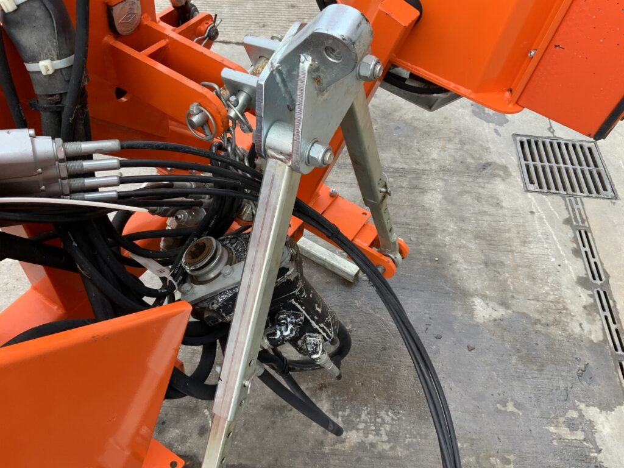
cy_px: 234
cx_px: 312
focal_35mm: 29
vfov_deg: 48.2
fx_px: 523
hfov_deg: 61.7
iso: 16
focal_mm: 3
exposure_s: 1/303
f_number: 1.8
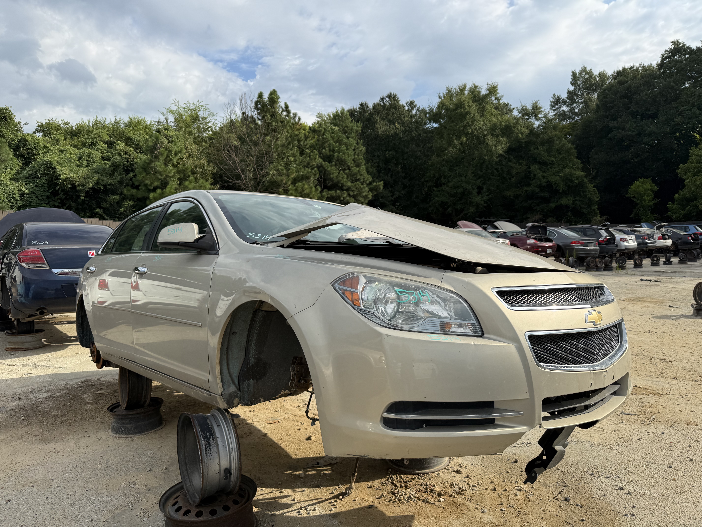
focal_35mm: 24
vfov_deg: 56.8
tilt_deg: -1.9
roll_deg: +2.1
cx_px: 351
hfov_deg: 71.6
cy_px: 264
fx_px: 487
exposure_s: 1/5319
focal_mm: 6.76
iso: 80
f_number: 1.78
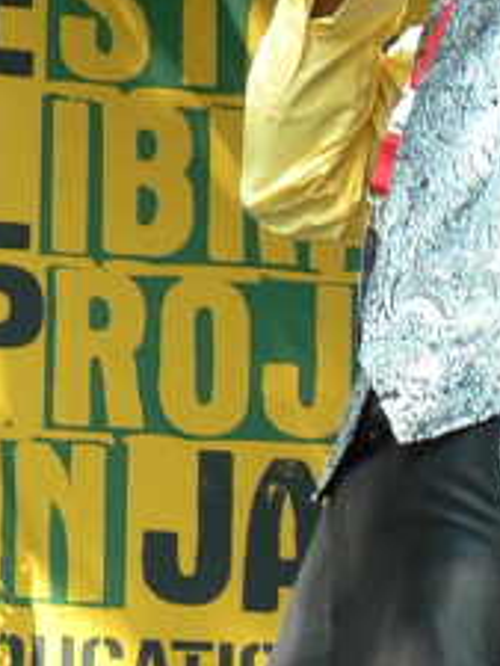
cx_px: 519
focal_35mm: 235
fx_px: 4522
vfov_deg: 8.4
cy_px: 24
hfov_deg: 6.3
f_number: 3.2
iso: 64
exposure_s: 1/50
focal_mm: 15.2
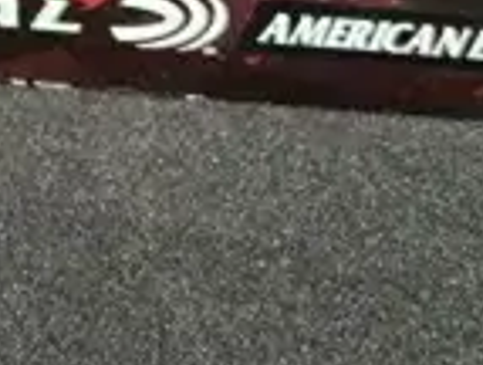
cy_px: -395
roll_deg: -2.0
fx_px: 2434
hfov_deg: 10.1
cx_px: -621
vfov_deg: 8.1
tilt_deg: -39.8
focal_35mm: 174
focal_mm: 5.7
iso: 80
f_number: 1.5
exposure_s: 1/60
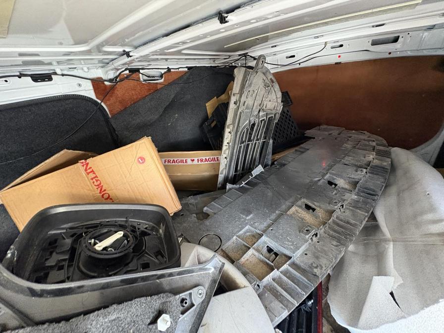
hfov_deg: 102.1
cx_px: 222
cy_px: 166
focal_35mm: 14
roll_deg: +3.8
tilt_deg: -26.2
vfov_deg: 85.7
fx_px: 180
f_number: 2.2
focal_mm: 2.22
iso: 640
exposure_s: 1/60
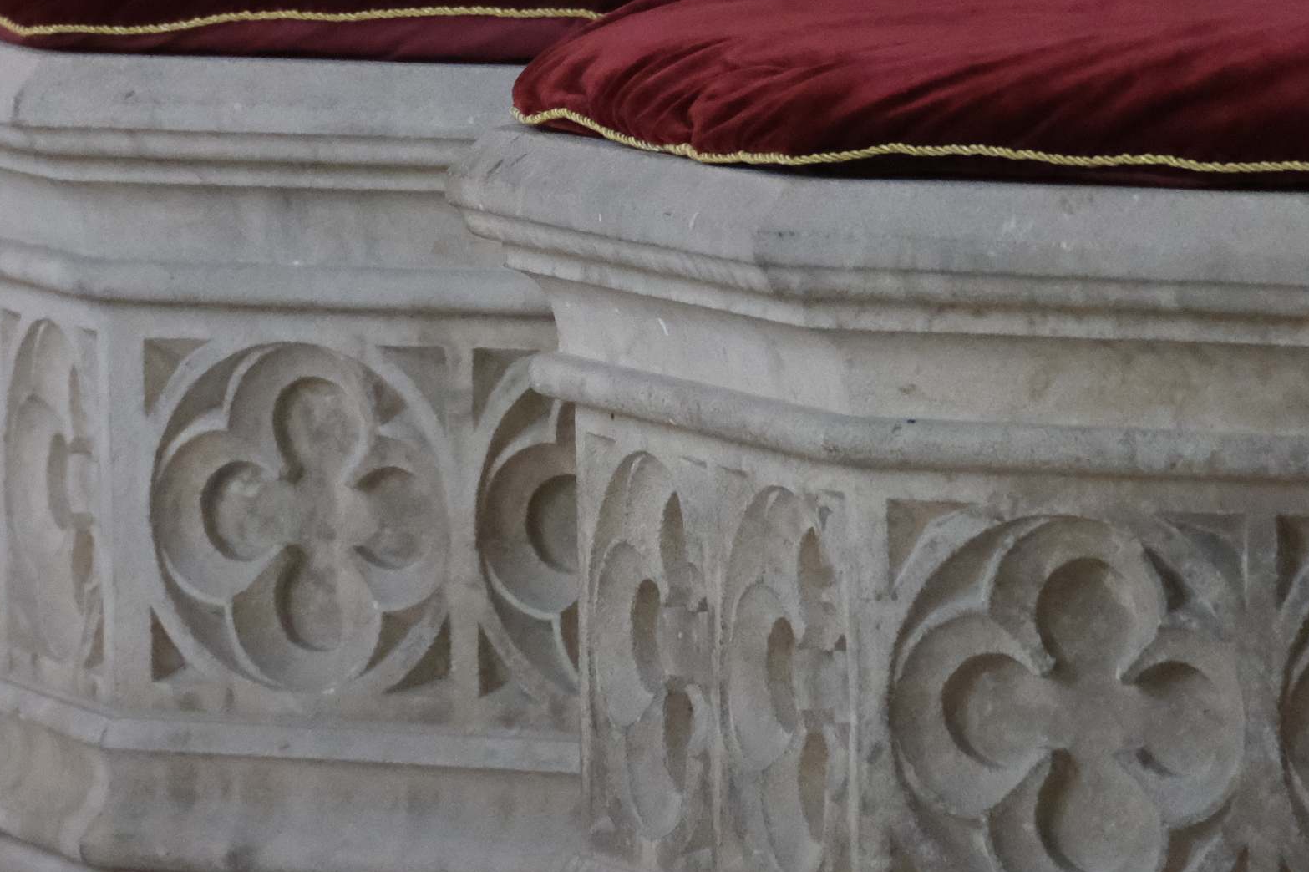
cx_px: 167
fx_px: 13014
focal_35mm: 358
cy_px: -27
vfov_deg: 3.8
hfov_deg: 5.8
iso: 6400
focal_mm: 84.8
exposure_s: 1/56
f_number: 5.2
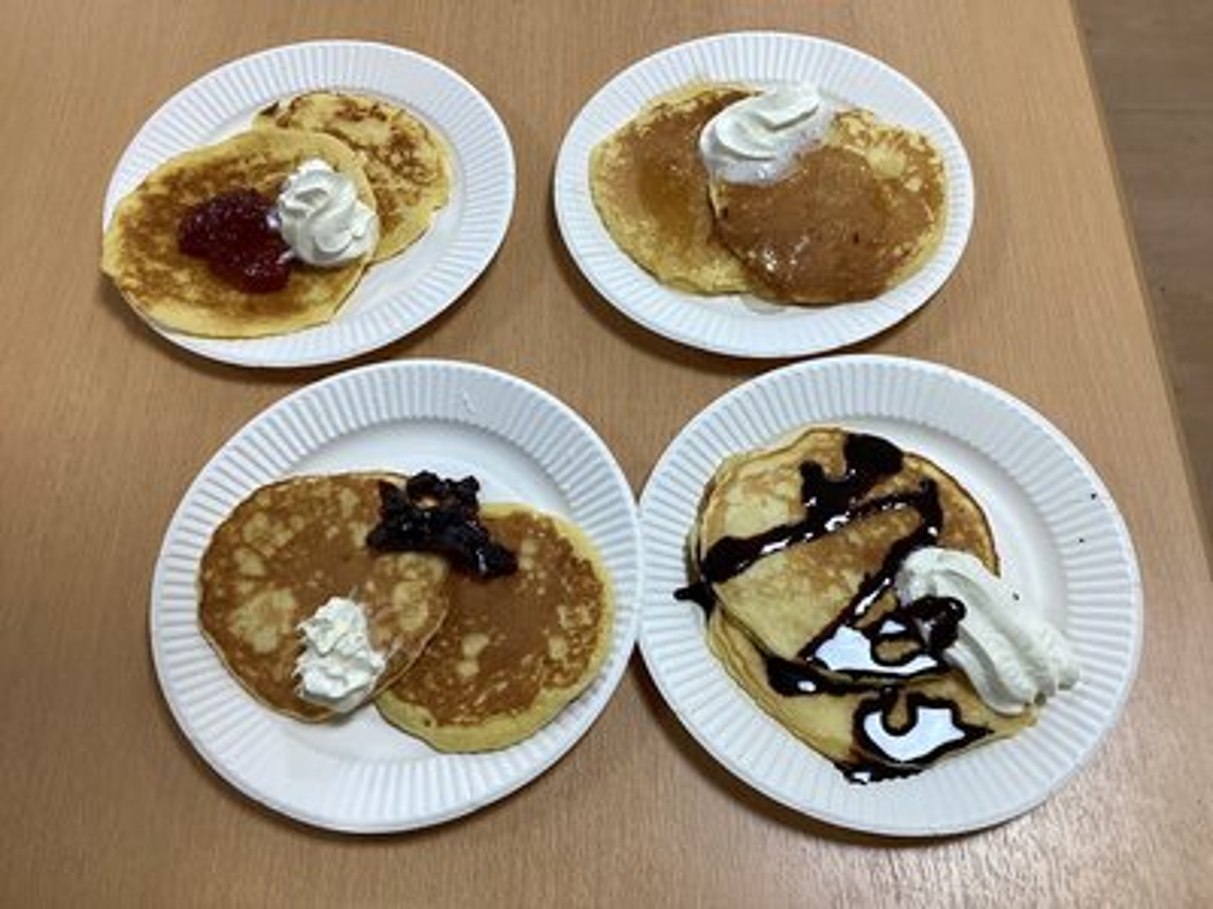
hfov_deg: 58.4
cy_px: 454
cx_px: 606
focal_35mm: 31
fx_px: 1086
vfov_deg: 45.4
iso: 100
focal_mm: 3.3
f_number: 2.4
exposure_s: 1/60
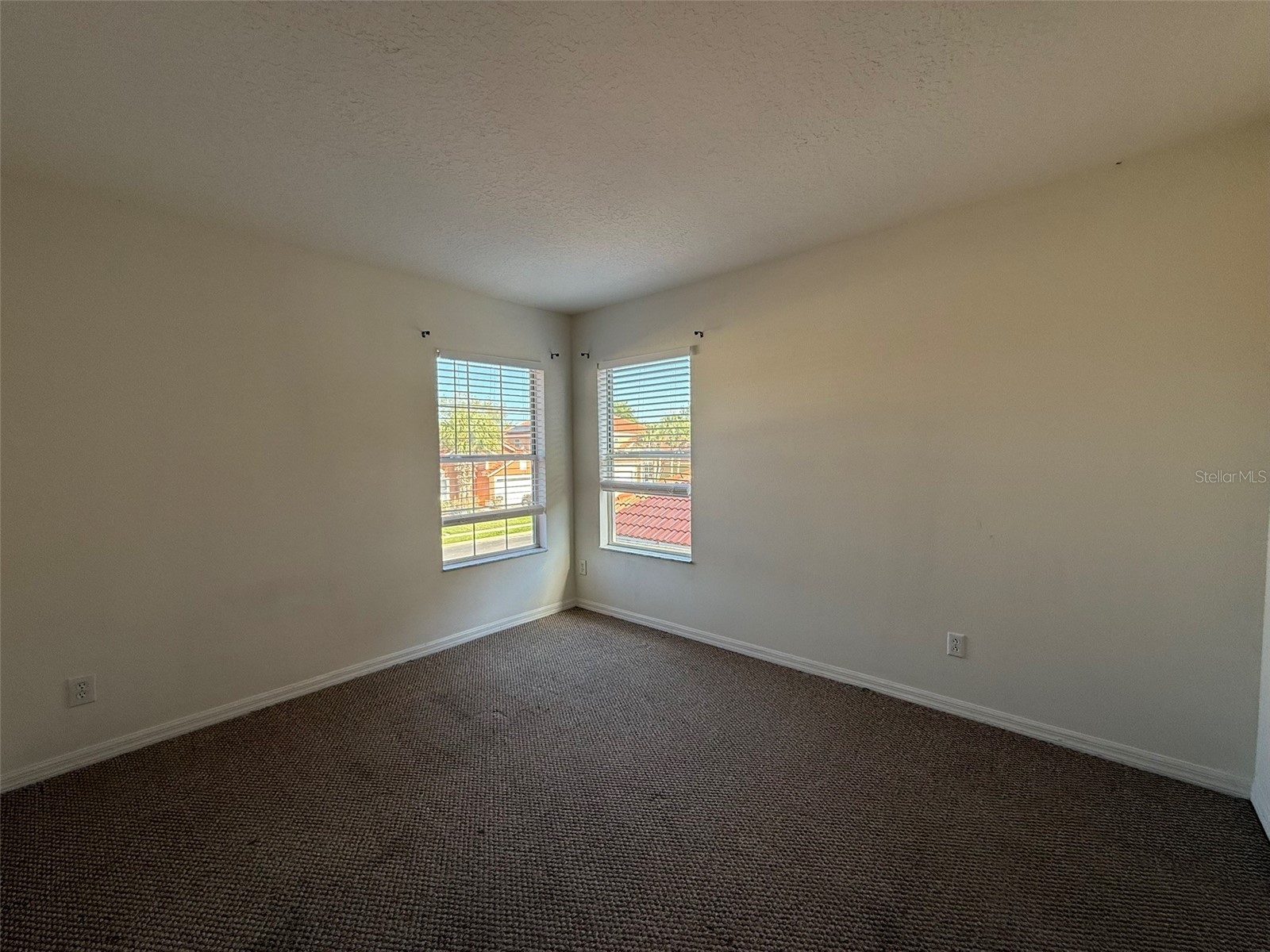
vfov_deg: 85.7
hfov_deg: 102.1
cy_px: 476
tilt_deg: -2.5
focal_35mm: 14
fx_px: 514
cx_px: 635
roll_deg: +0.3
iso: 64
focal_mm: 2.22
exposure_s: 1/216
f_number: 2.2
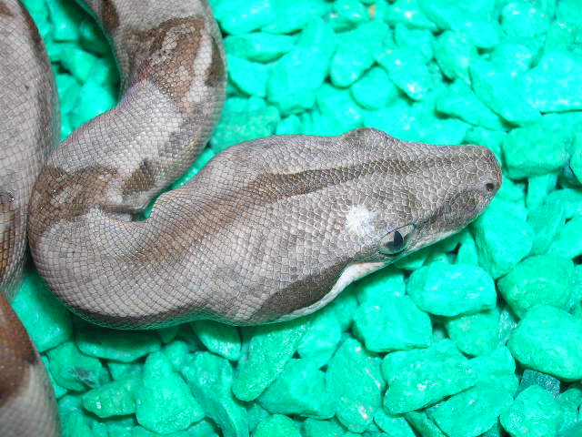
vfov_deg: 31.5
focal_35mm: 46
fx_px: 773
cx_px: 291
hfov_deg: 41.2
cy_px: 218
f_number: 5.4
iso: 50
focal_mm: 7.7
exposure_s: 1/60.1
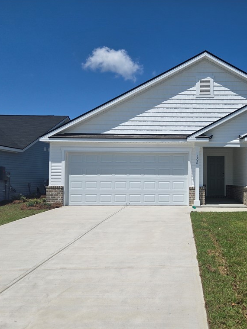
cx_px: 189
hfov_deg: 43.8
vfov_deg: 58.4
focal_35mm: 31
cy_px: 163
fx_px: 295
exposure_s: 1/3390
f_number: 1.8
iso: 25
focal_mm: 5.4
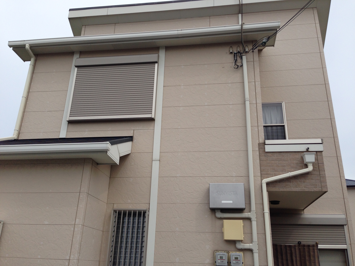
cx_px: 178
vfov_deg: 42.9
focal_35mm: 33
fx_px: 338
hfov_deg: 55.4
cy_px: 133
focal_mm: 4.12
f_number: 2.4
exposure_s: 1/1466
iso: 50
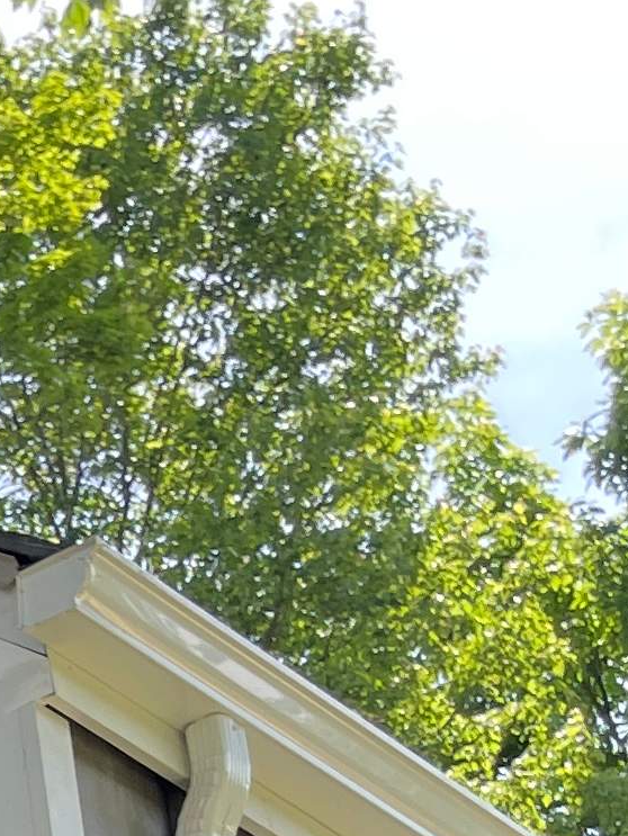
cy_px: 1655
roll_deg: +1.8
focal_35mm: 141
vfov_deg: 12.4
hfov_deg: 9.1
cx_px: -1067
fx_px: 3408
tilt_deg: +19.2
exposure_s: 1/504
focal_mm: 4.2
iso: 32
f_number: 1.6
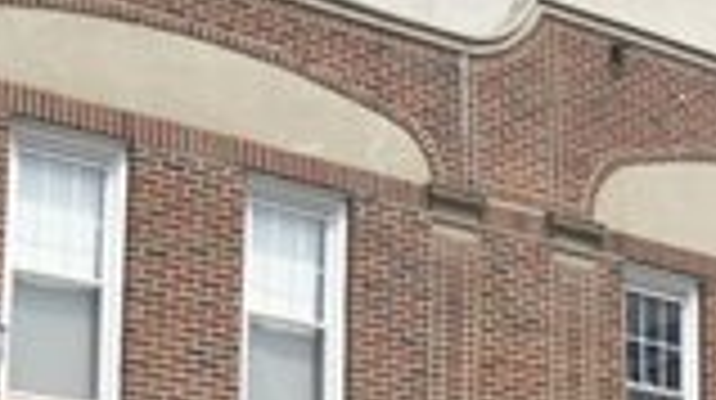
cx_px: 540
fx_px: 2124
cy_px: 508
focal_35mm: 112
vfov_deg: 10.6
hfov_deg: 19.0
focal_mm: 6
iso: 80
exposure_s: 1/107
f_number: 8.1
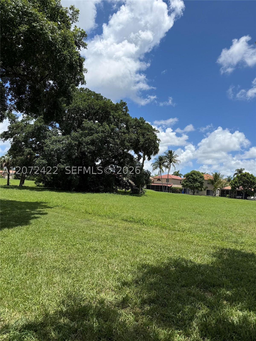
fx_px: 237
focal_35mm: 24
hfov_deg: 56.8
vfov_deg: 71.6
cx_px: 128
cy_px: 170
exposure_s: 1/5714
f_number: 1.78
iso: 80
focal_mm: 6.76
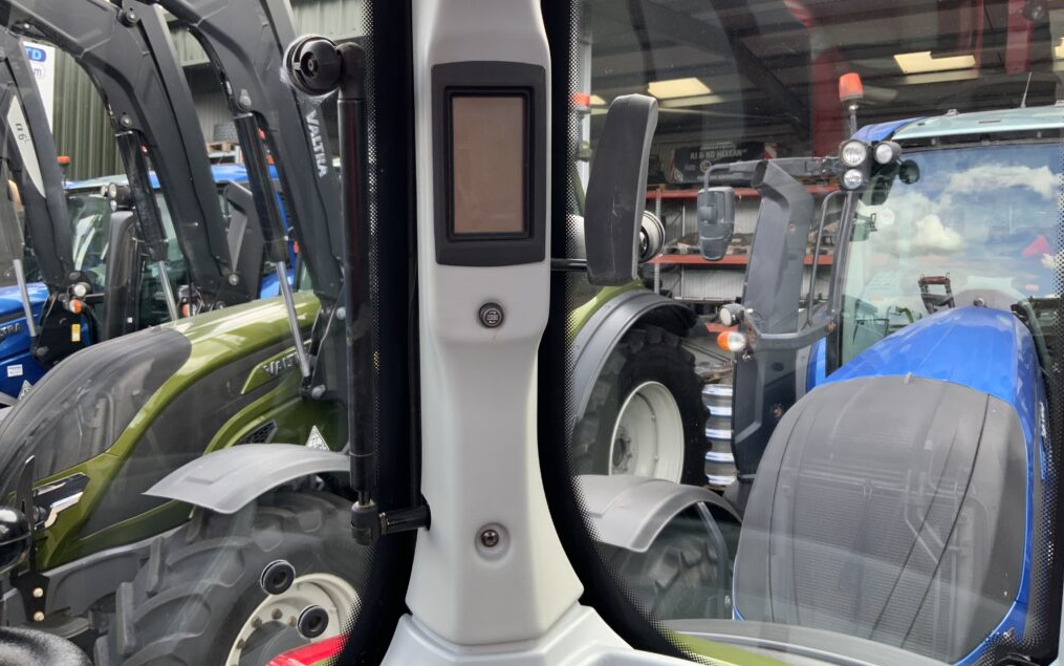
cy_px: 268
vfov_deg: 40.5
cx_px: 530
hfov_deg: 61.2
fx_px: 899
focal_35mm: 31
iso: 32
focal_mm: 3
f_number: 1.8
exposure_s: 1/122
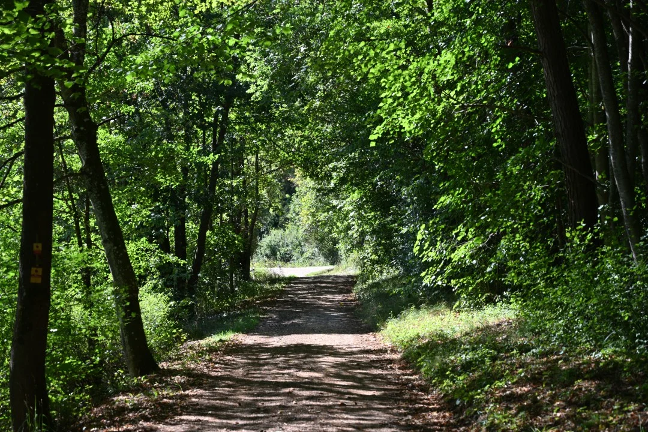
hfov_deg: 28.8
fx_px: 1260
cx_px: 324
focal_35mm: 70
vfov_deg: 19.5
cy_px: 216
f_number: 5.6
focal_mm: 70
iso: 160
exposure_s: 1/250
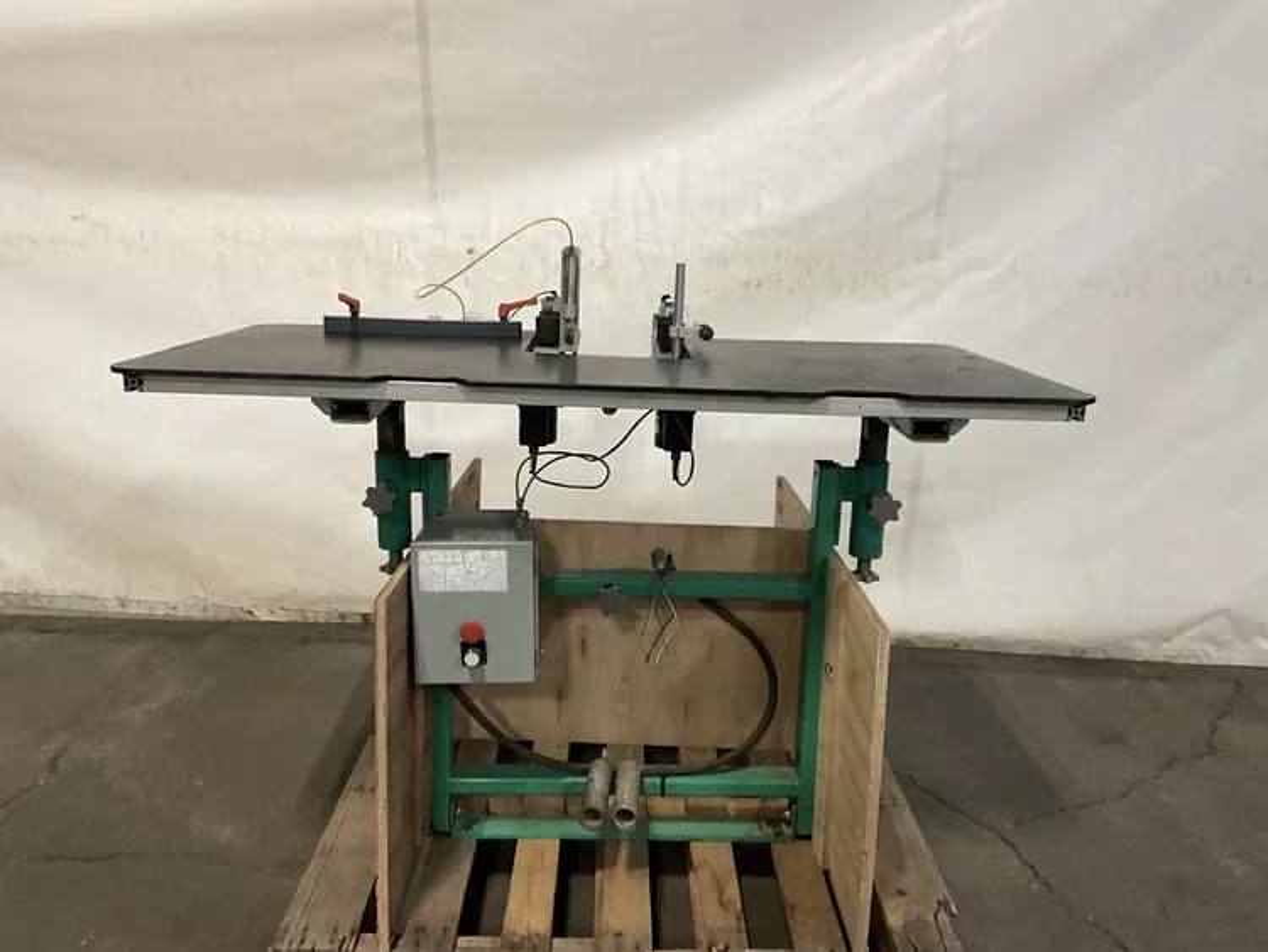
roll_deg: -1.5
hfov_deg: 61.6
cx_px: 634
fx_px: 1063
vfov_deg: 48.3
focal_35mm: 29
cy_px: 476
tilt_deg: -12.7
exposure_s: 1/60
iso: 250
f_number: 1.8
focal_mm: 3
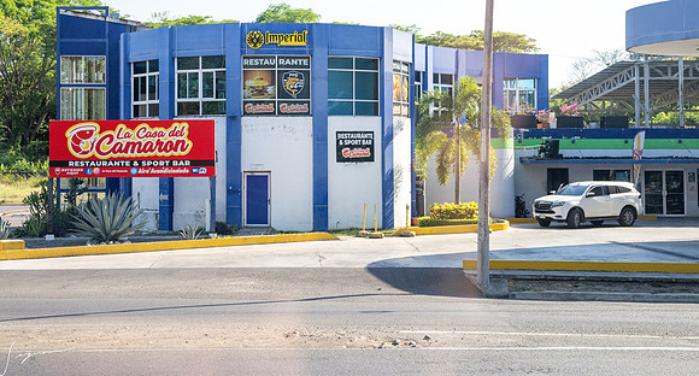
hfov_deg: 31.5
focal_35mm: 67
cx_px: 282
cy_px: 116
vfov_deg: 17.2
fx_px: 1237
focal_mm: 51
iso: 1000
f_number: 8
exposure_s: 1/500
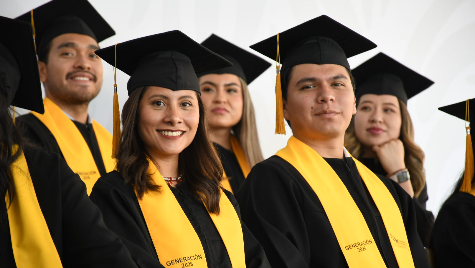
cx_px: 238
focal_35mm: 221
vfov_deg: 5.5
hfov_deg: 9.8
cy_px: 144
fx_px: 2784
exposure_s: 1/125
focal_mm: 140
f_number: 5.6
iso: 800
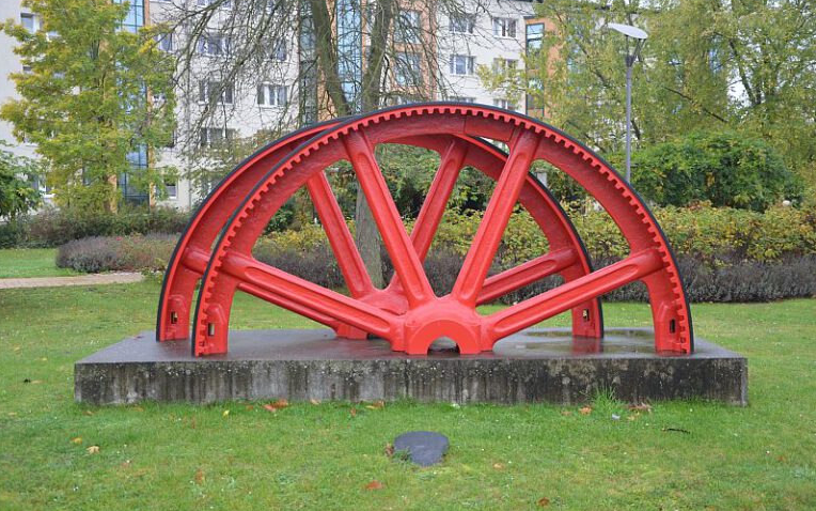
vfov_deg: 28.0
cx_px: 407
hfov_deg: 43.5
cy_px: 256
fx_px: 1023
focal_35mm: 46
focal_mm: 30
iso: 400
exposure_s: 1/100
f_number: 5
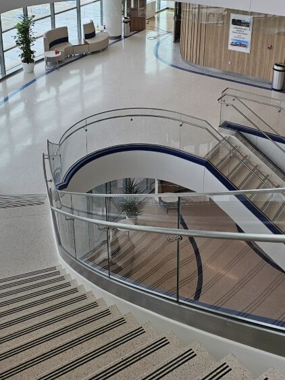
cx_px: 111
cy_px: 66
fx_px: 494
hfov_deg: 32.1
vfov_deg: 40.0
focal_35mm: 45
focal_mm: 6.3
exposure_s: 1/120
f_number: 1.7
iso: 16
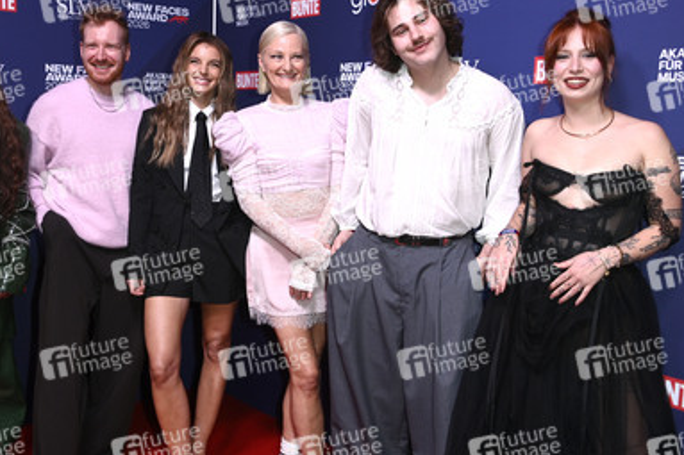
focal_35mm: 40
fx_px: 760
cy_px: 225
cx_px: 288
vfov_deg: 33.4
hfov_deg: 48.3
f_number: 5.6
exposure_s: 1/250
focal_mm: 34
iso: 800
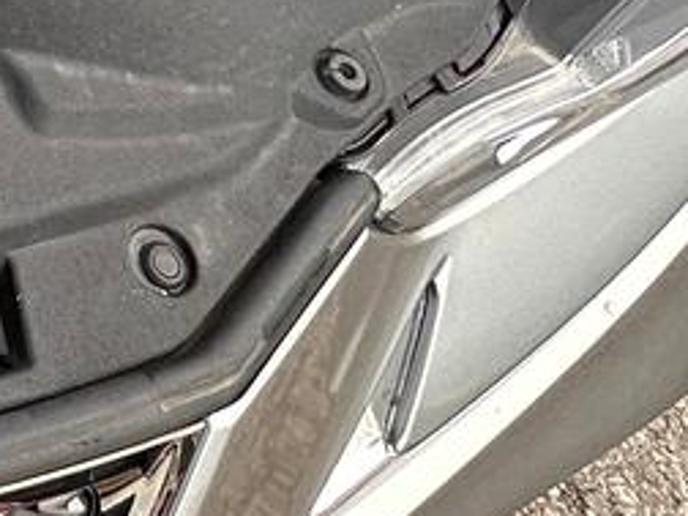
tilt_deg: -53.8
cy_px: -497
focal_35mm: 71
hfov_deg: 19.3
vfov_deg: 16.3
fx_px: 1411
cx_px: -601
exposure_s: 1/312
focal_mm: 2.22
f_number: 2.2
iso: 40
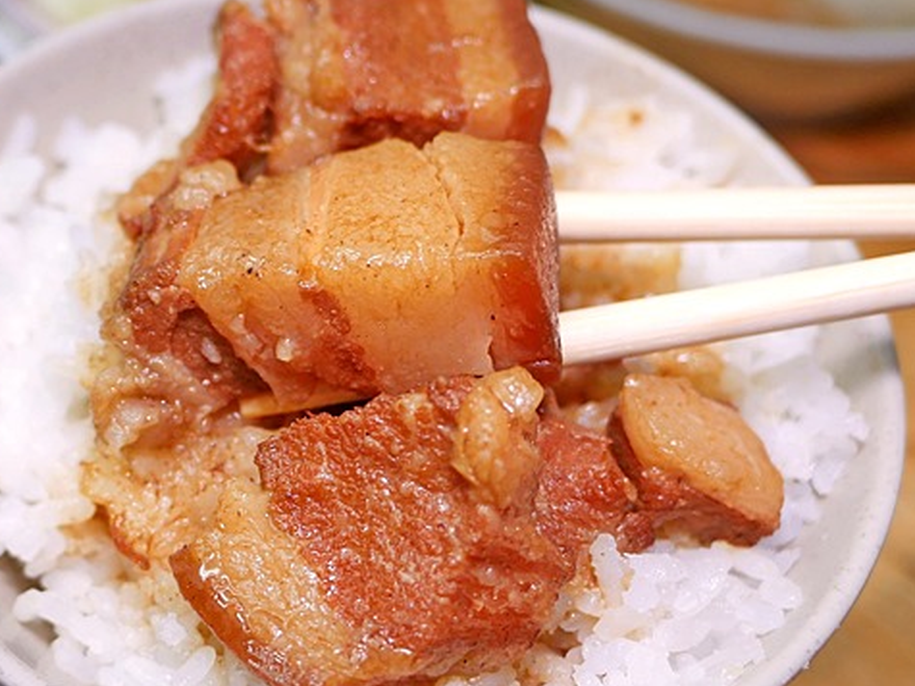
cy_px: 334
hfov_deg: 32.6
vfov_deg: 24.8
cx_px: 349
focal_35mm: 59
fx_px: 1559
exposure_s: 1/100
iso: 200
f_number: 2.5
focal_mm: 14
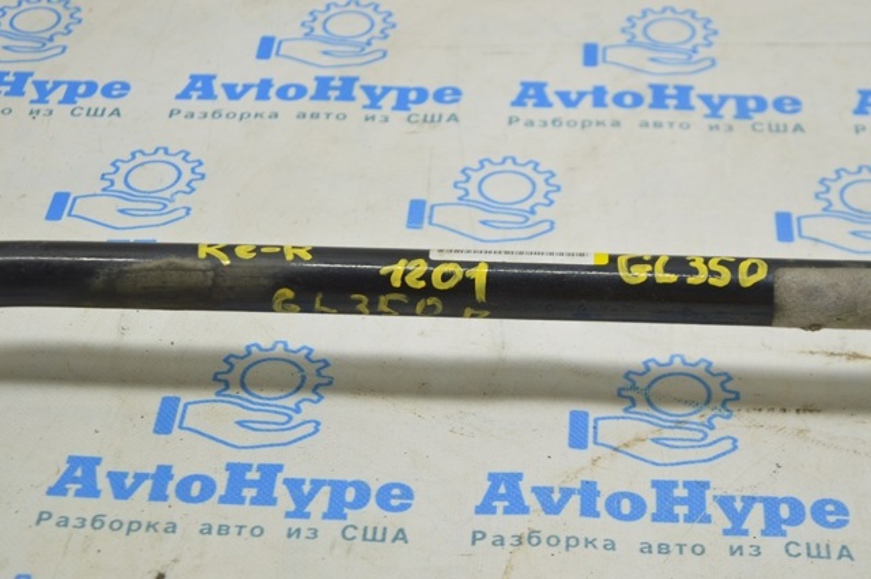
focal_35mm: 82
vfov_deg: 16.5
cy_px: 290
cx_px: 436
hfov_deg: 24.6
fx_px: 1993
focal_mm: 55
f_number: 5.6
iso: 400
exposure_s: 1/20
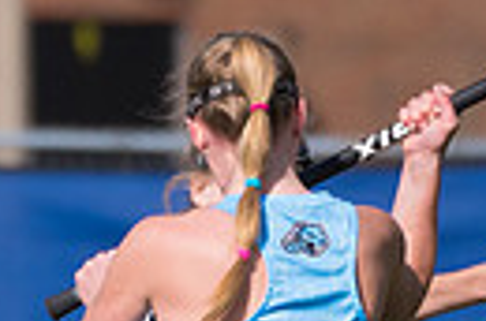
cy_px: 537
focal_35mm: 2146
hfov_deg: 1.0
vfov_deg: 0.6
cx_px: 187
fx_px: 28900
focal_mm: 320
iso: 320
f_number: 5.6
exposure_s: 1/2000
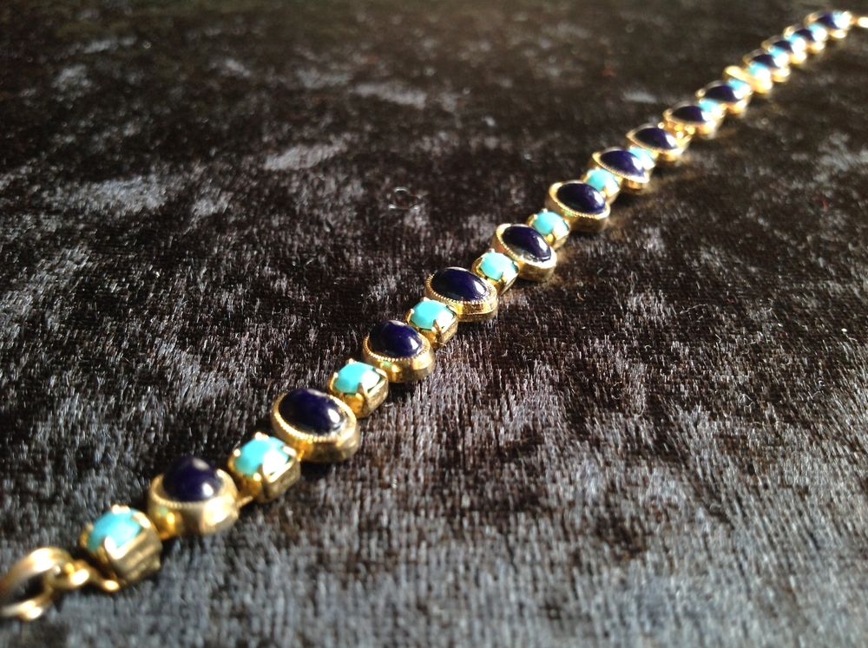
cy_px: 324
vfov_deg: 40.6
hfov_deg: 52.7
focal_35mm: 35
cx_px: 434
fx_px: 876
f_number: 2.4
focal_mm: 4.28
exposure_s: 1/15
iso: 64
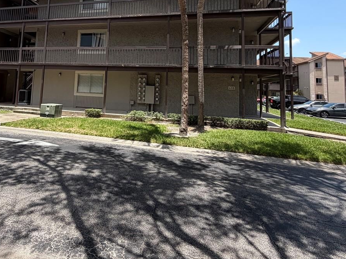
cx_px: 124
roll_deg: -2.2
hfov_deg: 68.0
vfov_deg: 52.3
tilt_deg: +6.8
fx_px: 250
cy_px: 63
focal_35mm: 25
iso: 32
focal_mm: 2.22
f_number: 2.2
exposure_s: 1/770
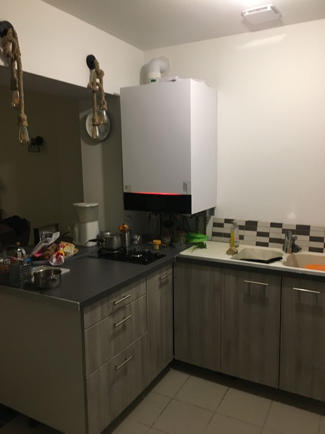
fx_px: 363
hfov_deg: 48.2
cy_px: 217
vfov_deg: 61.7
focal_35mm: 29
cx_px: 162
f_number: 2.2
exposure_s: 1/33
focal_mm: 4.15
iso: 200
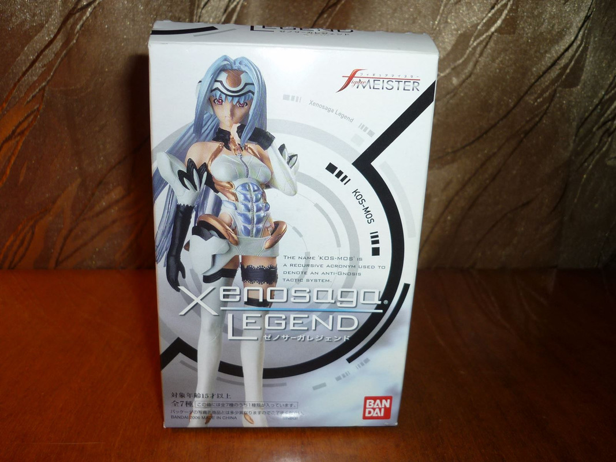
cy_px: 231
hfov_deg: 55.4
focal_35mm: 33
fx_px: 587
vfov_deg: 42.9
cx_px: 308
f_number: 2.8
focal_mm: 5.5
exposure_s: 1/30
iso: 100
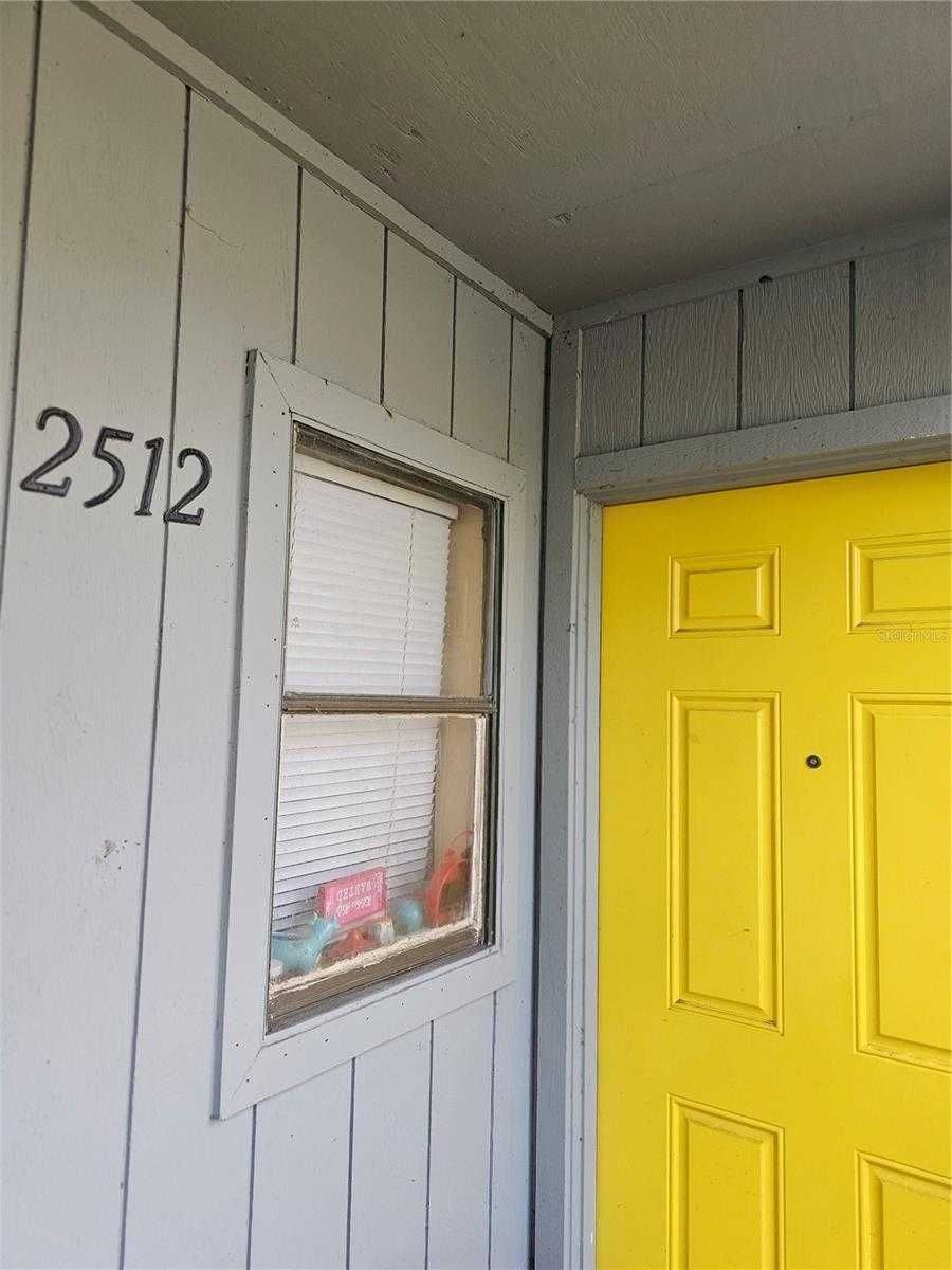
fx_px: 843
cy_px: 635
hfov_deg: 58.9
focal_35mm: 23
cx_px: 476
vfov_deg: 73.9
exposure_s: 1/120
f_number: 1.7
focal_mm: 6.3
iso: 64
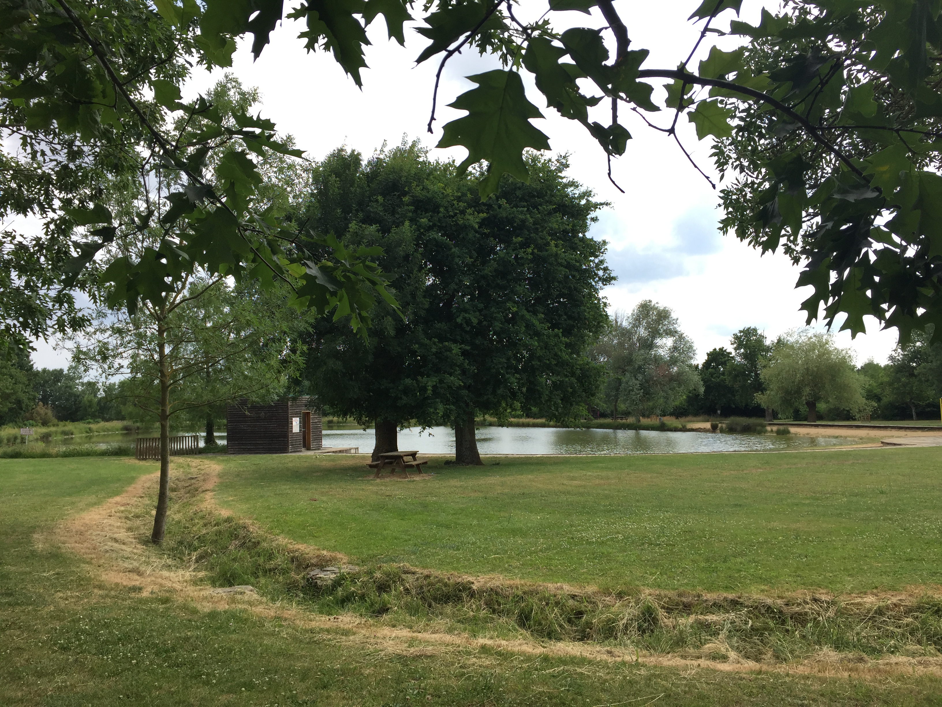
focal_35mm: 29
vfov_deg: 48.2
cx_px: 471
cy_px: 354
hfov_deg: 61.7
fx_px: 789
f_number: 2.2
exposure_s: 1/920
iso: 32
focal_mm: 4.15
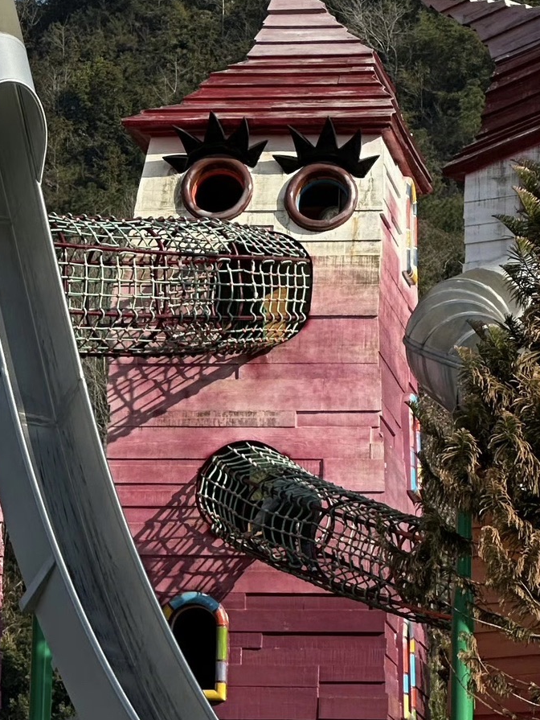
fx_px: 3575
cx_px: 208
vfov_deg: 11.4
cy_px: 10
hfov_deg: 8.6
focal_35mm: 172
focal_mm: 9
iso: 32
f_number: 2.8
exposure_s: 1/567
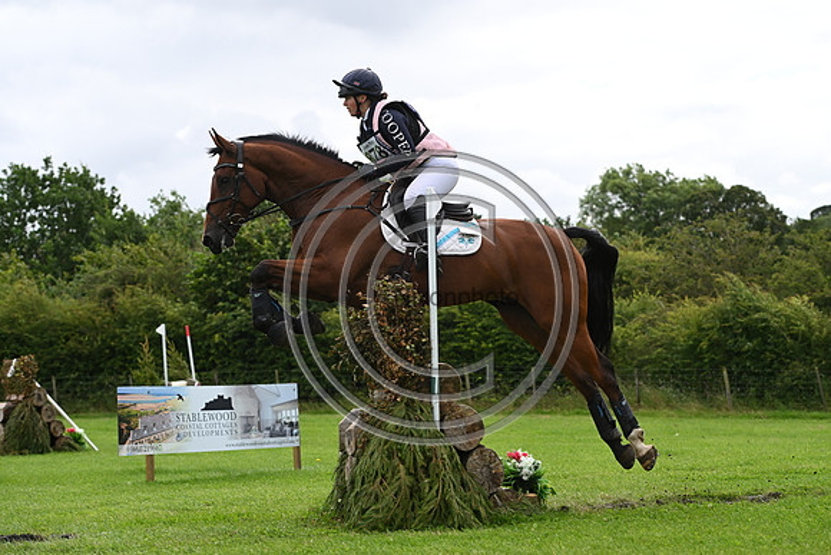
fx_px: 2124
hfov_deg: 22.1
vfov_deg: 14.9
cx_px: 416
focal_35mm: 92
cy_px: 278
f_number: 4.5
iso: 360
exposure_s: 1/1250
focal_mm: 92
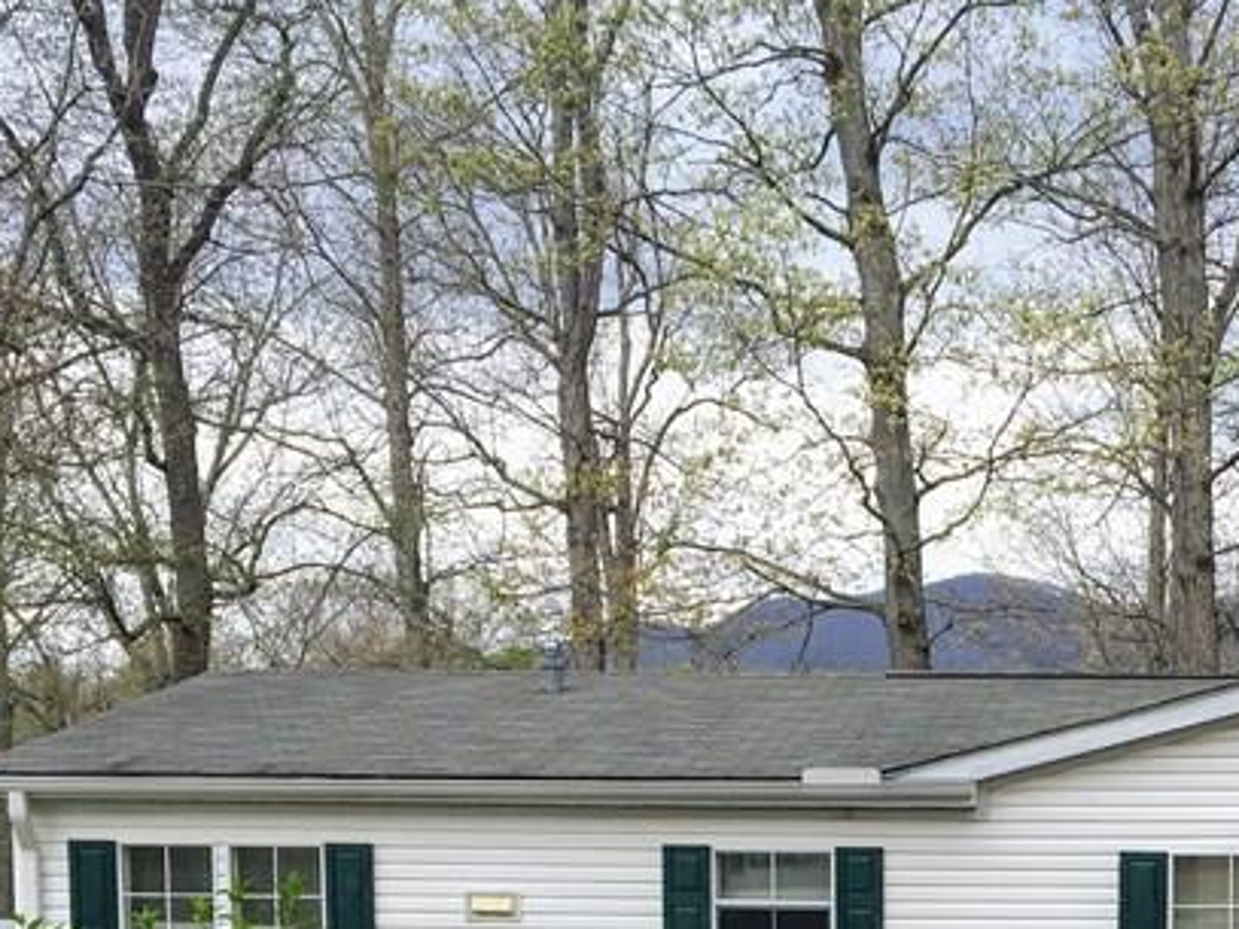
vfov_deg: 19.0
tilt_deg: -5.8
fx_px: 2612
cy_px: 1139
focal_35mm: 73
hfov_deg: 25.9
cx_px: 1081
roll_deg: +0.1
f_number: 2.2
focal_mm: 4.15
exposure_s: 1/950
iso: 25
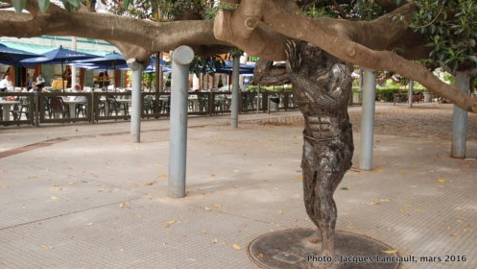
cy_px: 112
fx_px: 481
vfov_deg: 31.2
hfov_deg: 52.8
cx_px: 238
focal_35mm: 38
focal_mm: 24
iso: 100
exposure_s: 1/40
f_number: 3.8
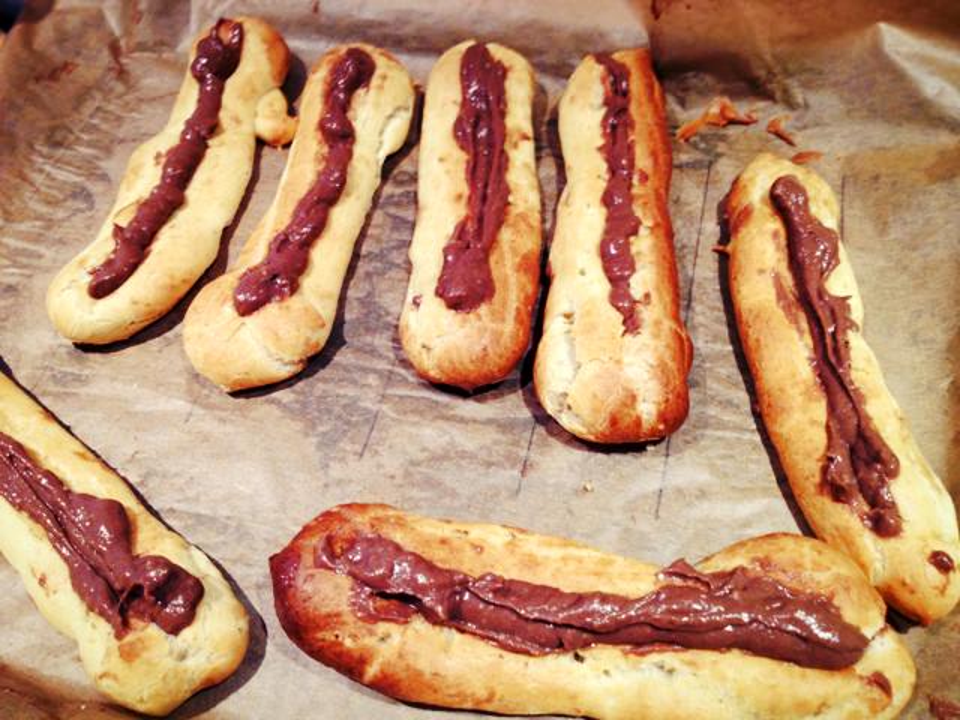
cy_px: 360
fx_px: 971
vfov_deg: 40.7
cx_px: 480
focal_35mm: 35
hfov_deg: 52.6
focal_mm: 4.28
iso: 100
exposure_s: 1/20
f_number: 2.4
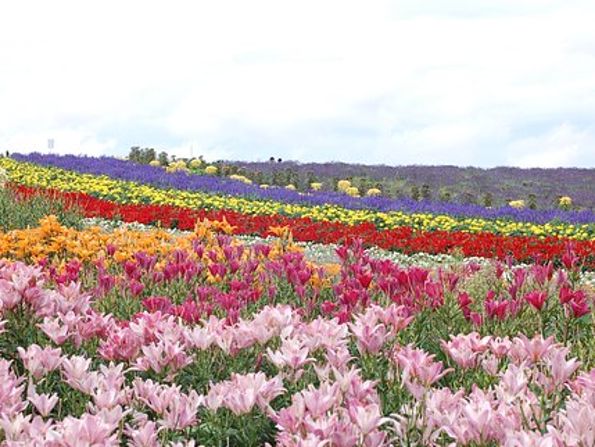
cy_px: 235
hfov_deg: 22.7
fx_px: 1479
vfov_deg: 17.2
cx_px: 258
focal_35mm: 86
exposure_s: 1/250
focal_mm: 50
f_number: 8
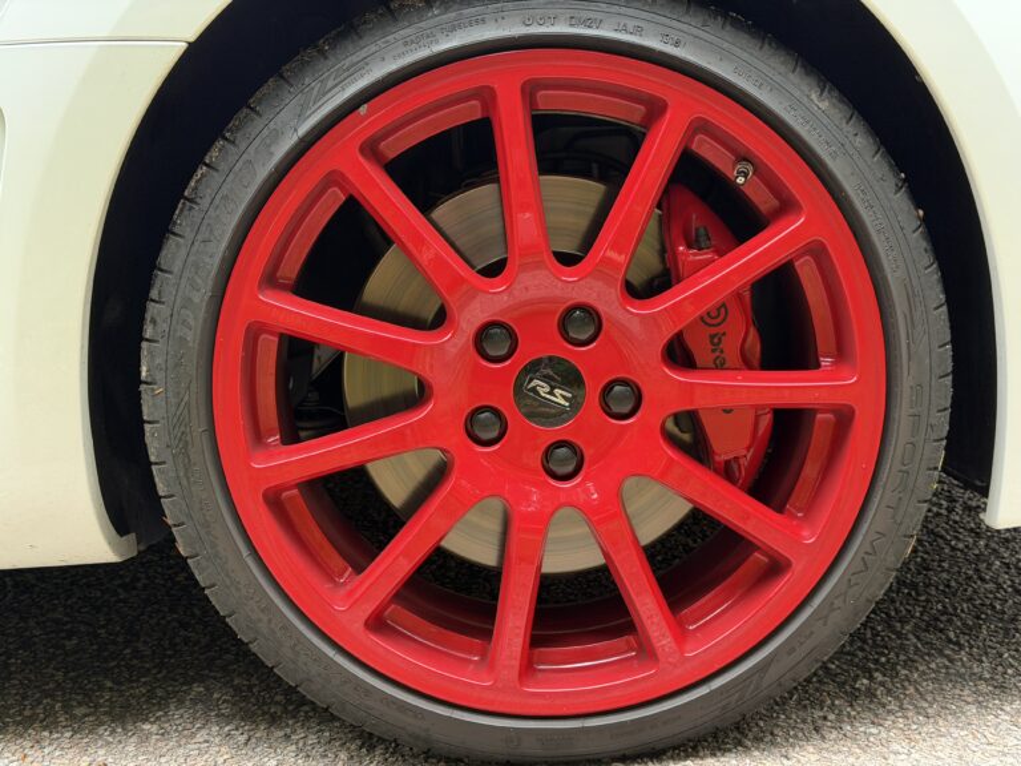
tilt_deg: -7.5
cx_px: 510
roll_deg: +1.9
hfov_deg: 39.7
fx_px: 1416
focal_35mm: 48
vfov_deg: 30.3
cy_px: 383
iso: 250
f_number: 1.78
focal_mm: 6.76
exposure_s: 1/60
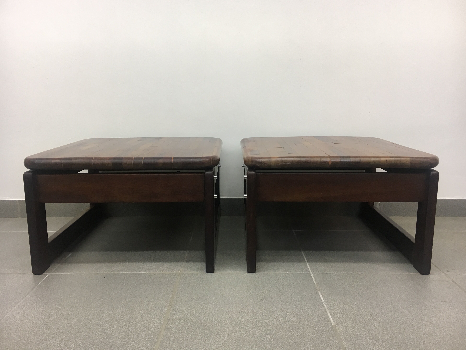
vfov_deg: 46.8
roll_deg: +0.5
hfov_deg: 60.0
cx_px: 234
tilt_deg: -9.7
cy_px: 171
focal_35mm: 30
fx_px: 404
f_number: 2.2
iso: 40
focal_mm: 4.15
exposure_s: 1/33
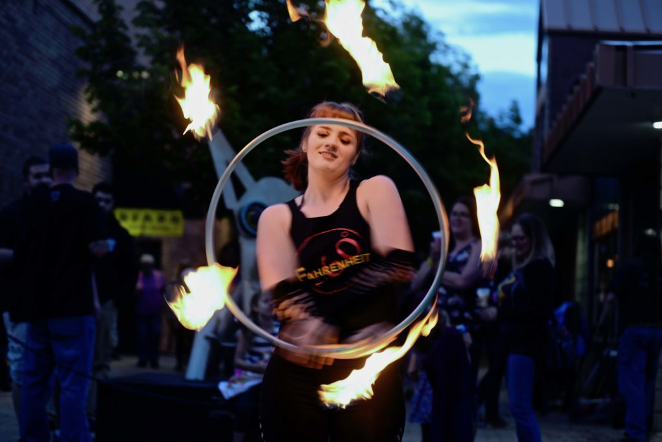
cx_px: 331
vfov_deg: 19.5
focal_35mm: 70
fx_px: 1287
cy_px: 221
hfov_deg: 28.8
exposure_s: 1/15
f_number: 2.8
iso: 100
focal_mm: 70
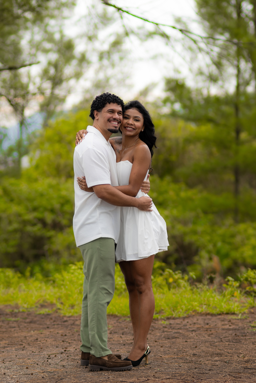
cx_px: 128
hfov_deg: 10.8
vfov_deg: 16.1
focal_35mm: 128
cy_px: 192
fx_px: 1360
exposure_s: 1/640
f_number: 2.2
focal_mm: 85
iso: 200
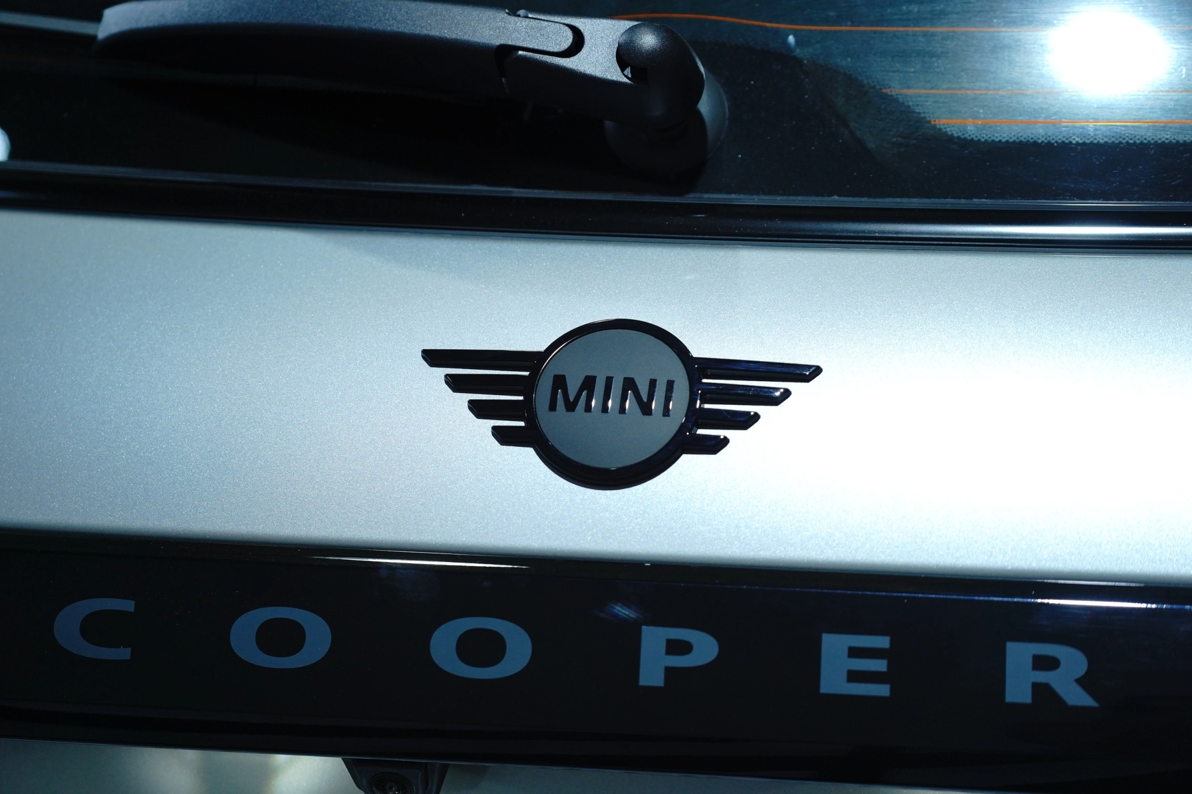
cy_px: 397
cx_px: 596
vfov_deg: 8.5
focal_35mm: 161
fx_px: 5330
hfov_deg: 12.8
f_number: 4
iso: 500
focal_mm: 161
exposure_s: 1/250
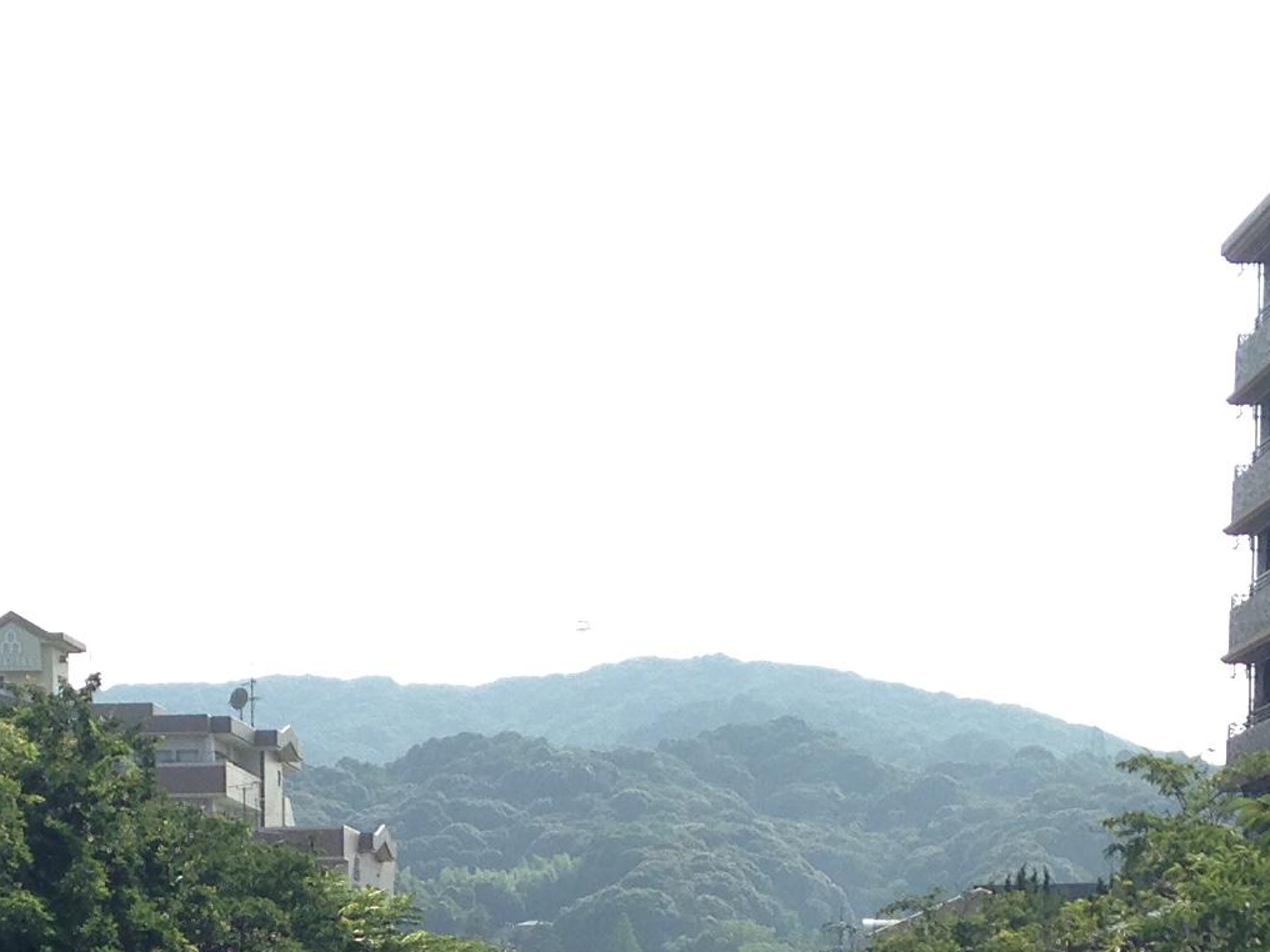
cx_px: 386
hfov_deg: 18.5
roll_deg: +0.0
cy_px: 1391
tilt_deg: -2.9
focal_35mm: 106
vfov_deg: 13.2
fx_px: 3889
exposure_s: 1/1153
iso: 50
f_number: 2.4
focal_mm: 4.12
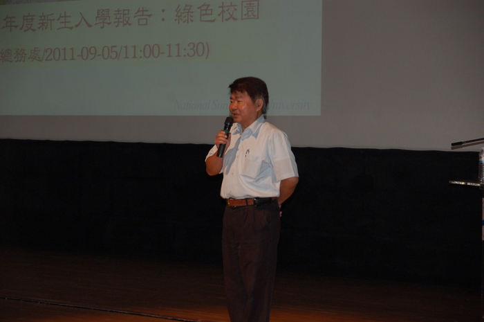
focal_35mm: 105
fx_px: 1410
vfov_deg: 13.0
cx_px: 242
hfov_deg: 19.5
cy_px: 161
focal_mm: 70
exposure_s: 1/60
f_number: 4.5
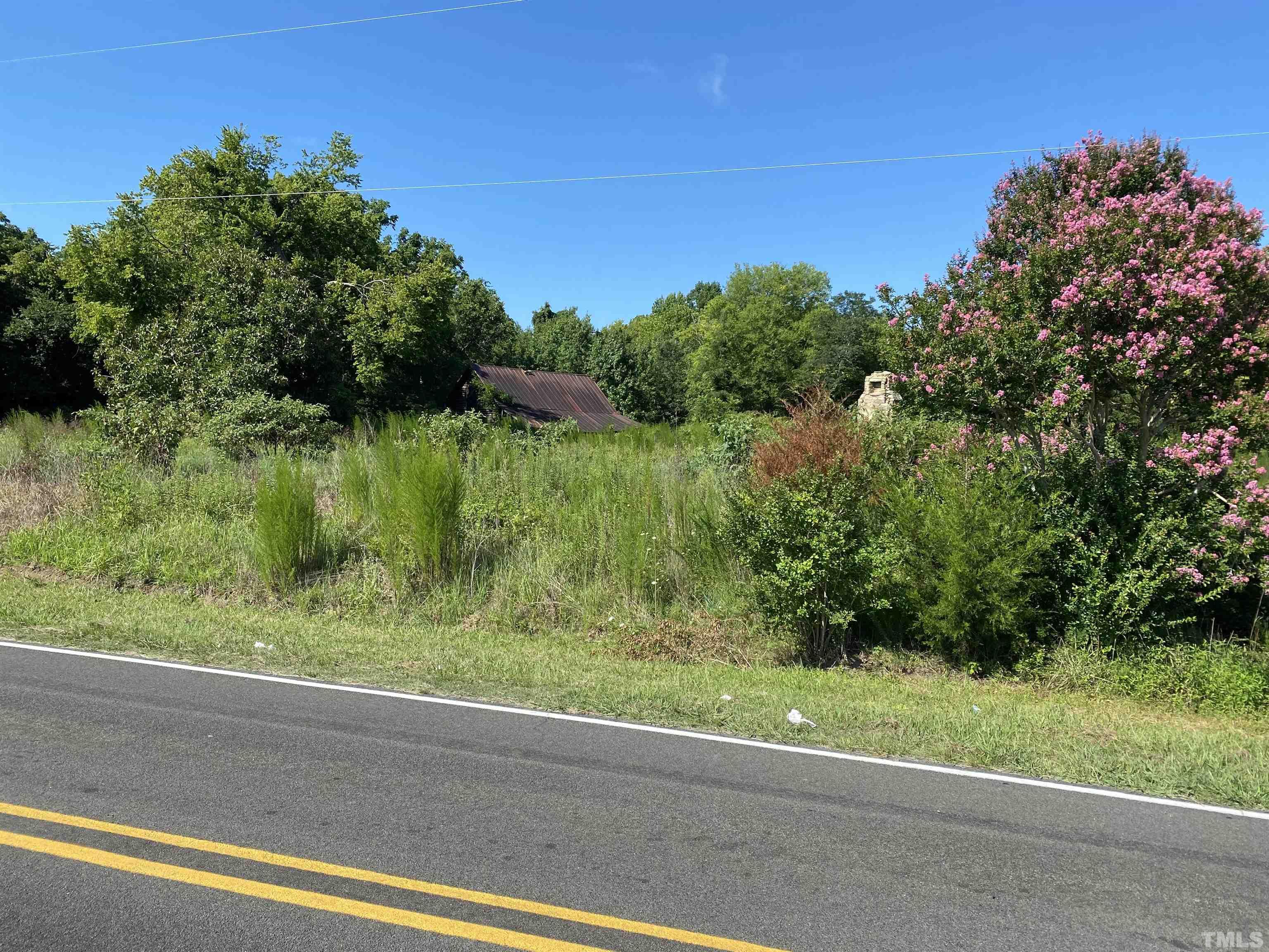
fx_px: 953
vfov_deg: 53.1
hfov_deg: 67.3
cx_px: 634
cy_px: 476
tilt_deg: -2.1
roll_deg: -1.5
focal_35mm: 26
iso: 32
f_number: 1.8
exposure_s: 1/1754
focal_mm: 4.25
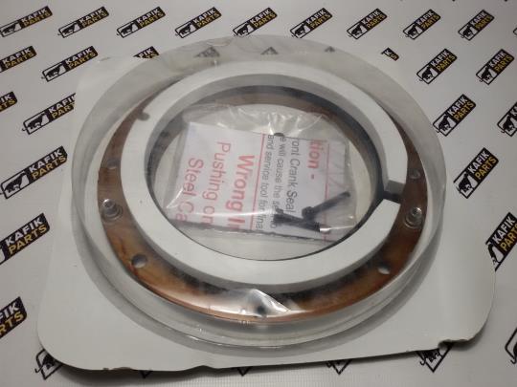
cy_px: 194
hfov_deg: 58.4
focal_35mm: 31
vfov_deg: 45.4
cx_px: 258
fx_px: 463
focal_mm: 2.93
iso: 50
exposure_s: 1/50
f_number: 2.4
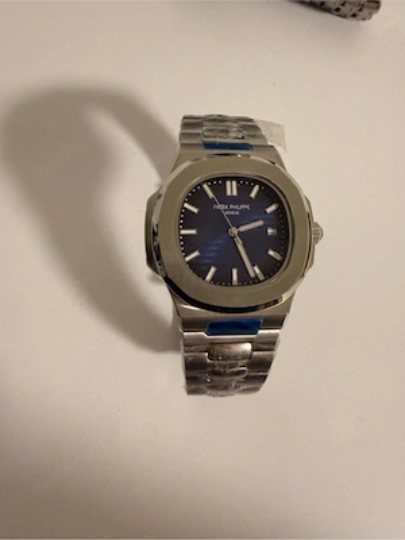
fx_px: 374
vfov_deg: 71.6
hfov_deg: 56.8
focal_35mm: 24
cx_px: 202
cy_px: 270
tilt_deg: -70.0
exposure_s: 1/50
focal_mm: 2.22
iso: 500
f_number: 2.2
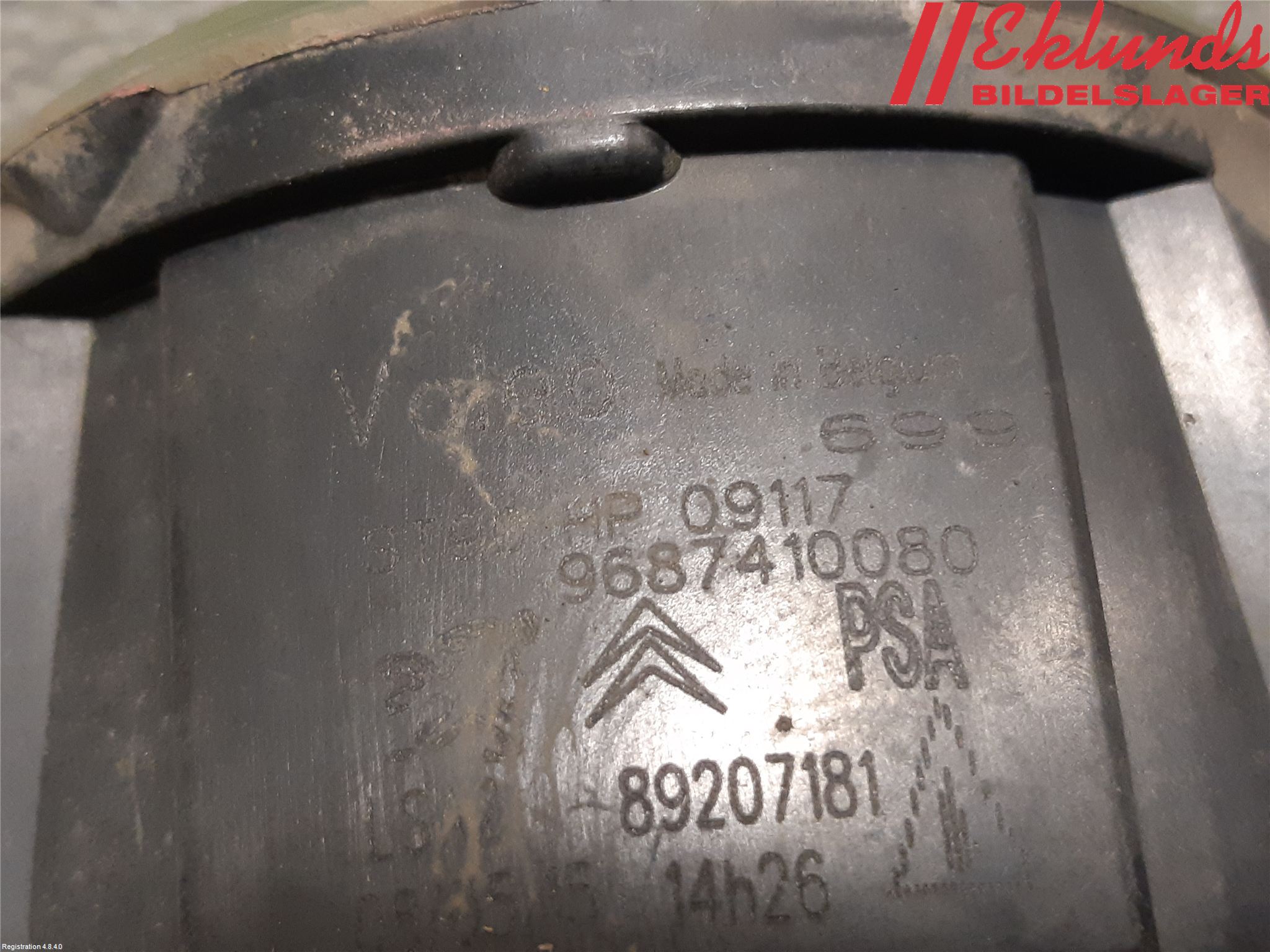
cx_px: 635
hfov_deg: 67.3
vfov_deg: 53.1
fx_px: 954
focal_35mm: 26
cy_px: 476
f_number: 1.7
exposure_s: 1/40
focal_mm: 3.93
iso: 250
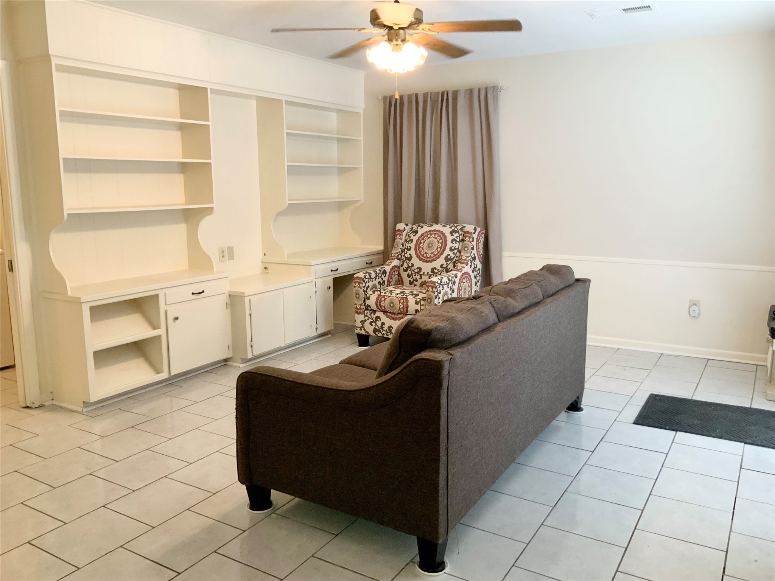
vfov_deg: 48.2
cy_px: 290
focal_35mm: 29
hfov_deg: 61.7
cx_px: 388
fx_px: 649
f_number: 1.8
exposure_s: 1/60
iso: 125
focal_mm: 3
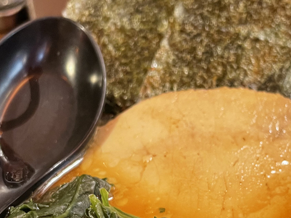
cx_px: 193
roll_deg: +0.1
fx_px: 521
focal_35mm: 62
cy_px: 187
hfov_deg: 31.0
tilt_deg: -38.4
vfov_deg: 23.2
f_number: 1.6
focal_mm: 4.2
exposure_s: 1/50
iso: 200
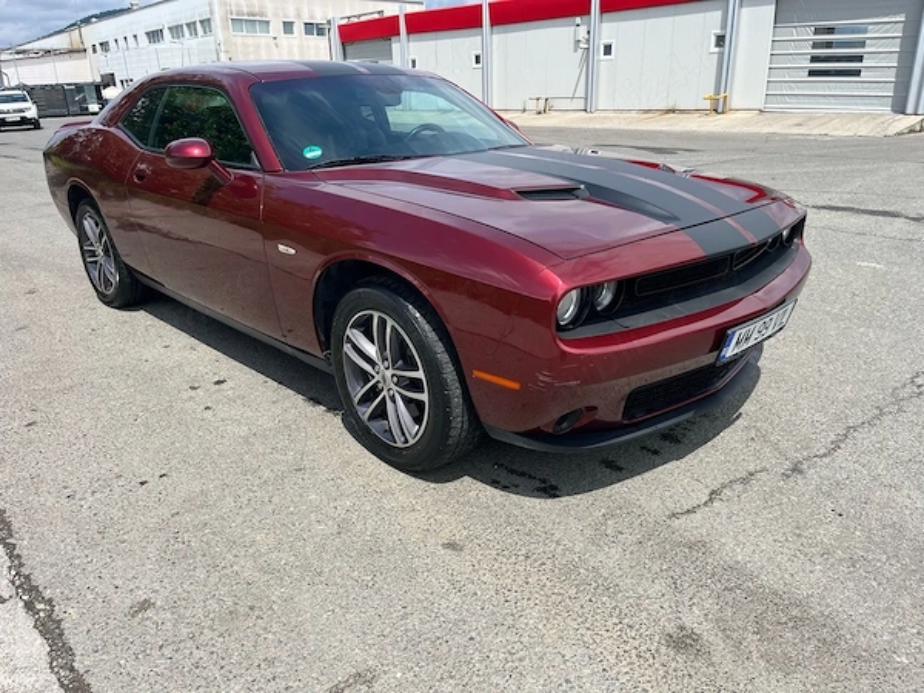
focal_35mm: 26
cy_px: 346
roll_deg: +2.2
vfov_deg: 53.1
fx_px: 694
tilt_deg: -21.7
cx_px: 462
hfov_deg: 67.3
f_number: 1.6
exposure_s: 1/3215
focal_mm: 5.1
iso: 50
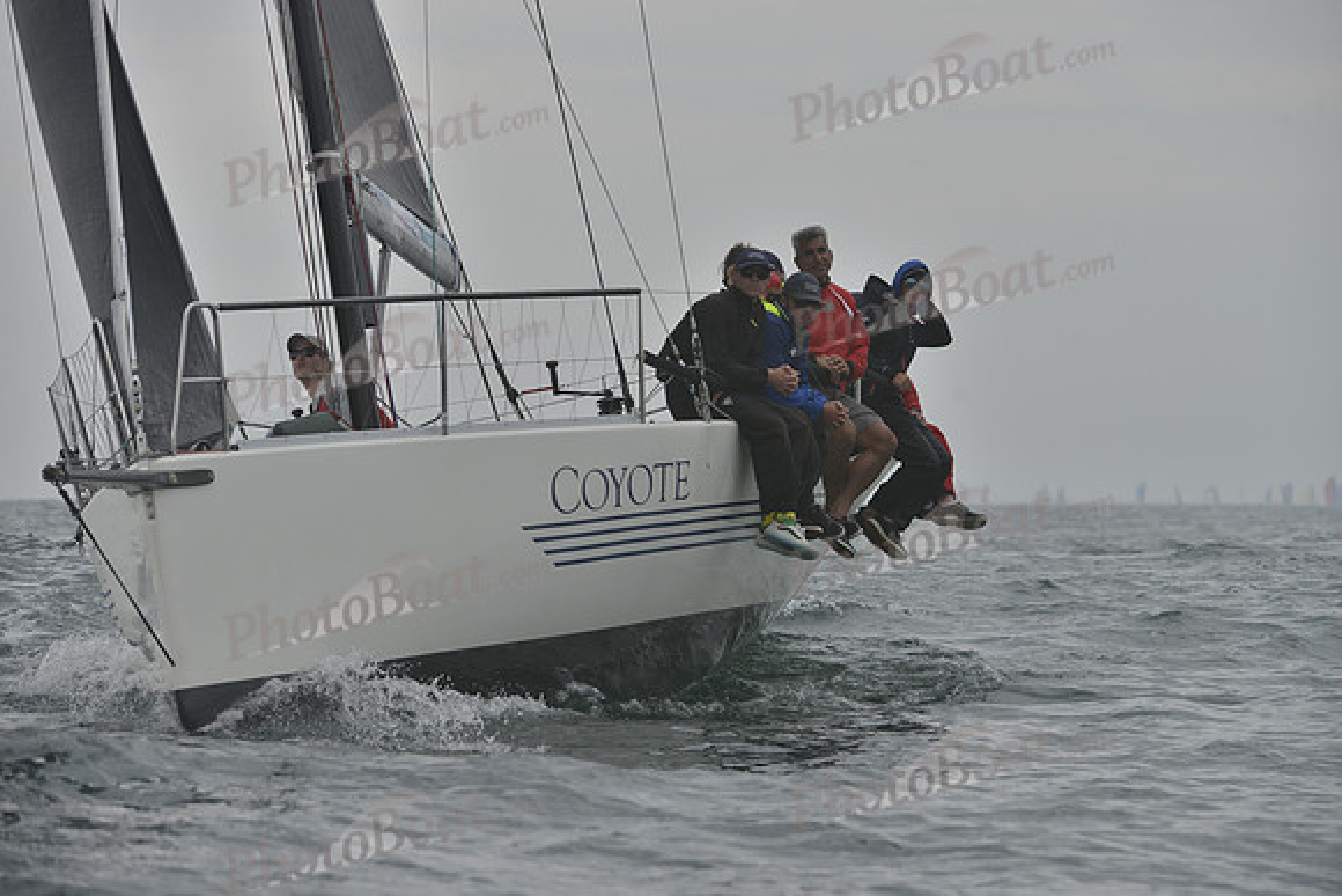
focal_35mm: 200
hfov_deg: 10.3
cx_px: 671
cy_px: 448
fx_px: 7457
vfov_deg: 6.9
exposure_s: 1/800
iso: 280
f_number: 6.3
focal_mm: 200
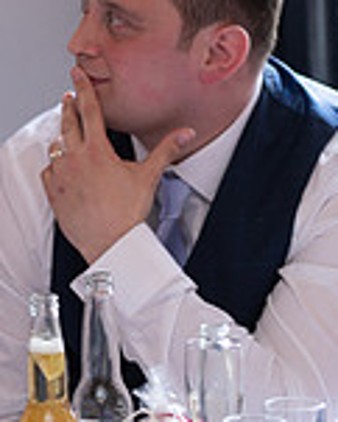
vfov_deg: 6.3
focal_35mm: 306
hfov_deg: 5.0
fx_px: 3822
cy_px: 64
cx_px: -268
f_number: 2.2
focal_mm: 85
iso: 500
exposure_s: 1/100
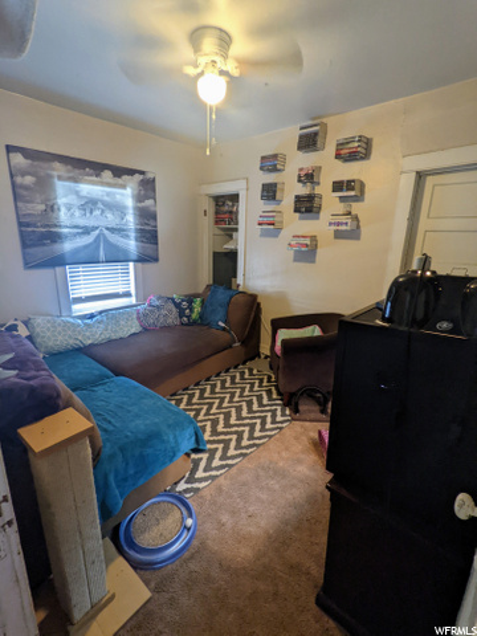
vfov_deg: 94.5
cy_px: 318
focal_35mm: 16
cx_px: 238
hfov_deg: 78.1
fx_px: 294
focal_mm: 2.22
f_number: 2.2
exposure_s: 1/30
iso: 191
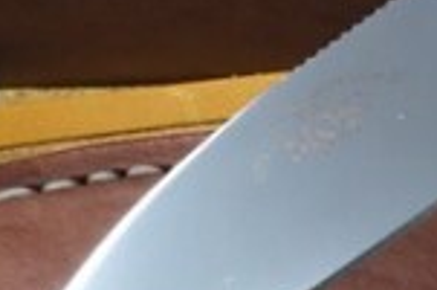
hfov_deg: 15.6
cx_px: 686
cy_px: -6
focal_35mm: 119
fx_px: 1441
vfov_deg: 11.3
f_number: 10
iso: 800
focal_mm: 10.4
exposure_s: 1/30
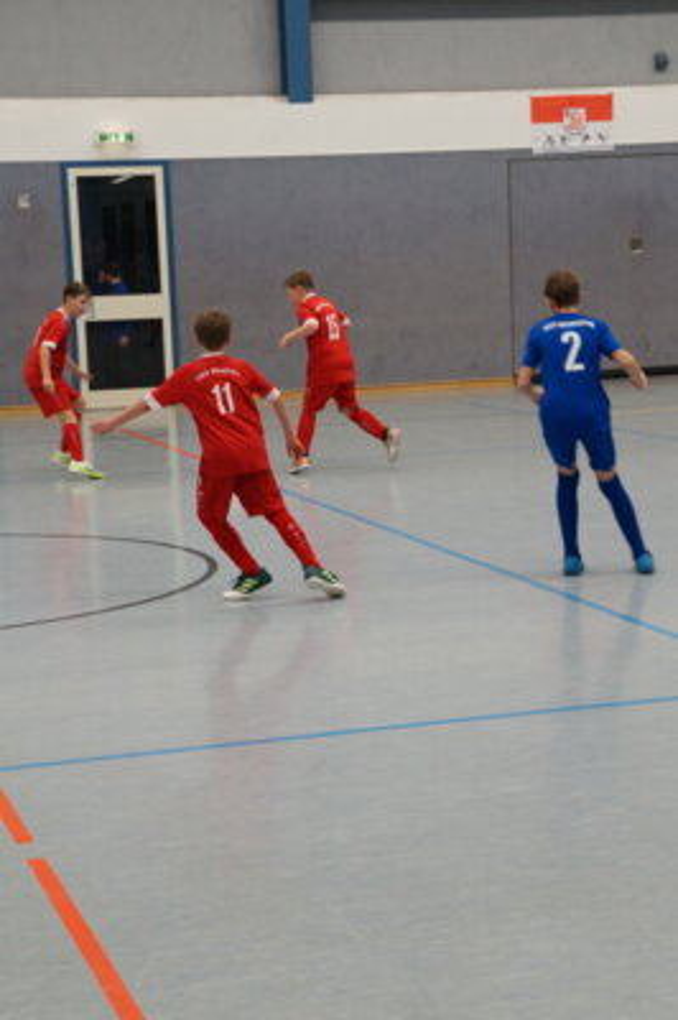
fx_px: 2250
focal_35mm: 80
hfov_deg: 17.1
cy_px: 510
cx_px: 339
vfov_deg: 25.5
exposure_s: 1/100
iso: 2000
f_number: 7.1
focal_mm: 53
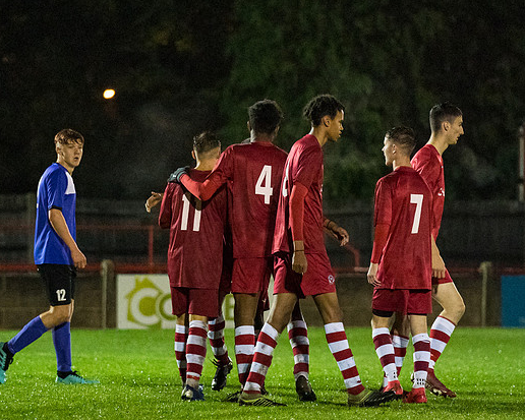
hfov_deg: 6.9
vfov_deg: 5.5
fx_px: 4367
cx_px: 199
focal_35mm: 281
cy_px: 230
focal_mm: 144
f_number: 2.8
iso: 6400
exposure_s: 1/1250
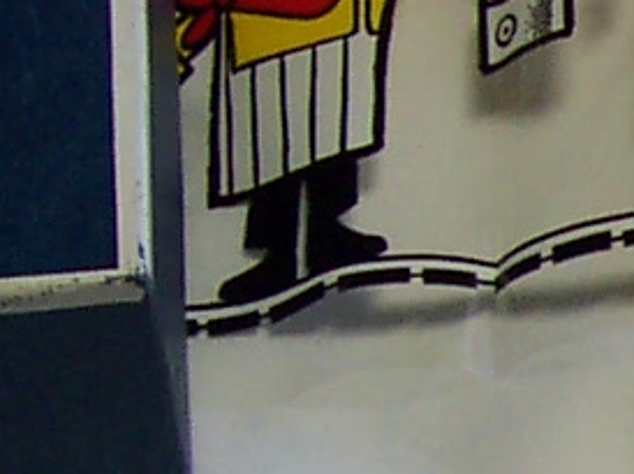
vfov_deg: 6.5
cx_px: 1481
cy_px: 696
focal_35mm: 224
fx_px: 4099
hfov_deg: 8.2
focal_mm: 5.6
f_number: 2.8
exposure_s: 1/60
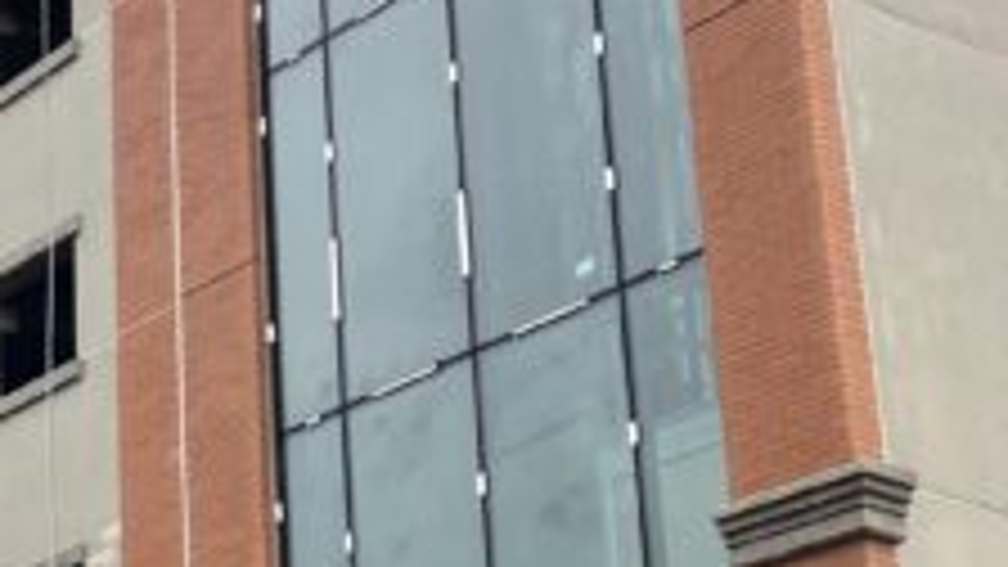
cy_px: 549
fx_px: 2593
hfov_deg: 20.5
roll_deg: -1.1
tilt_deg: +19.6
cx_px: -216
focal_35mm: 97
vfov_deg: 12.4
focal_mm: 4.2
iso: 32
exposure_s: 1/346
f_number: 1.6
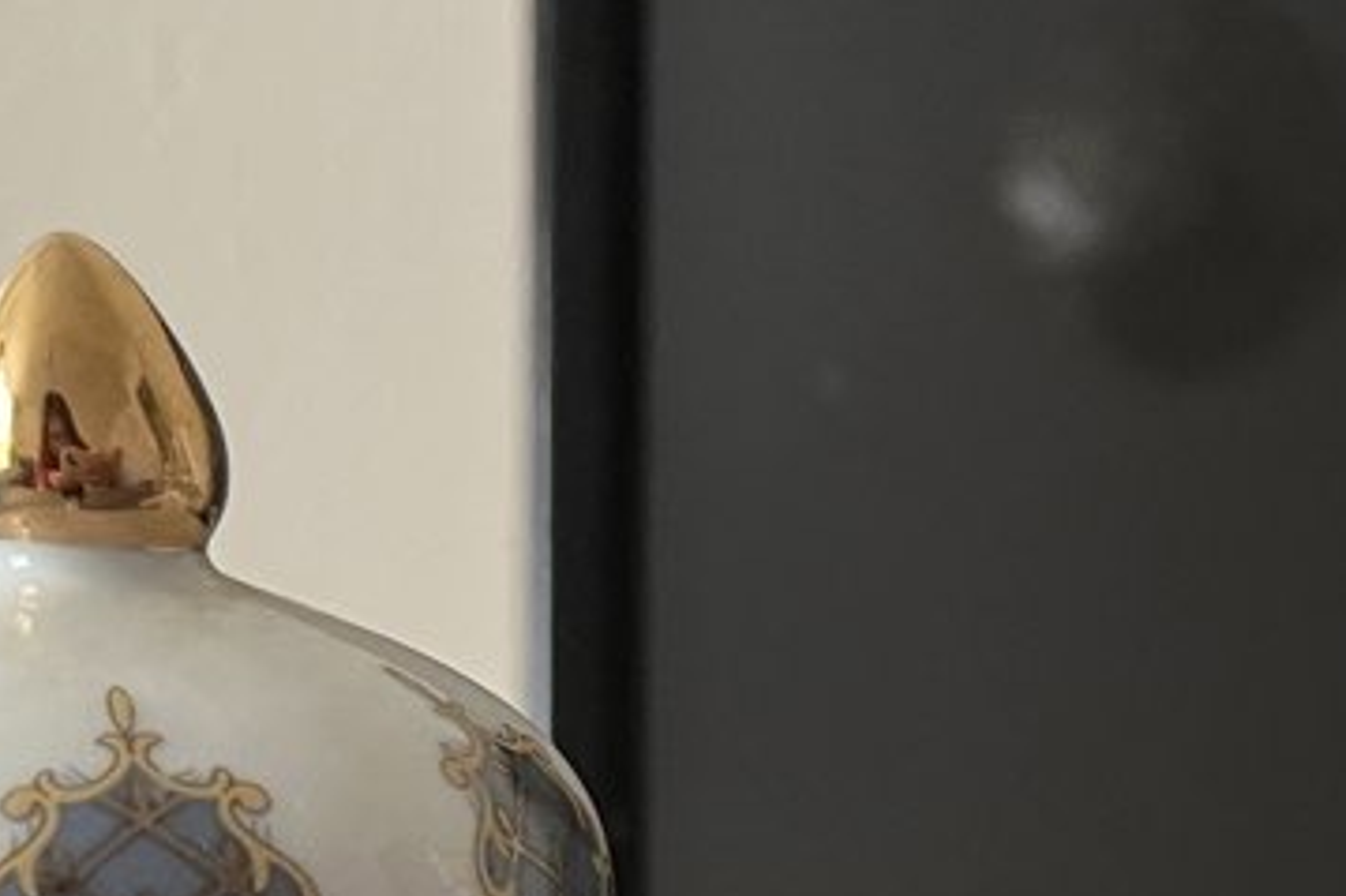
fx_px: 3662
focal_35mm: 98
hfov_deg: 19.6
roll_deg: -2.1
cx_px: 1616
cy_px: 1490
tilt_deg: -20.2
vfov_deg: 12.9
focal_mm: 5.1
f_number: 1.6
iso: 320
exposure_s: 1/60
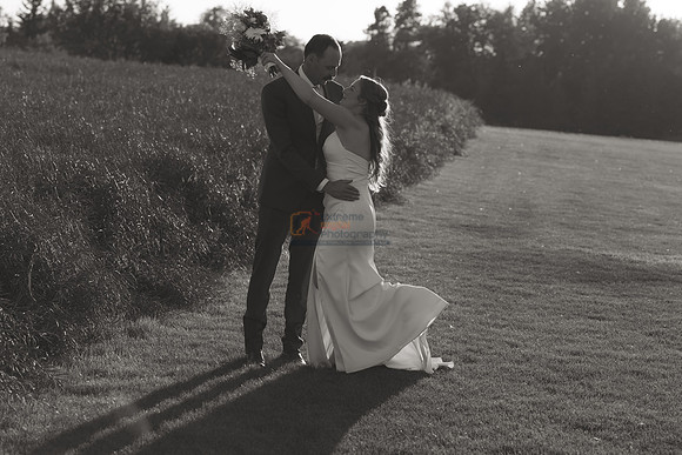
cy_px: 228
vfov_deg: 14.0
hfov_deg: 20.8
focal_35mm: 98
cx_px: 341
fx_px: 1857
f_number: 5
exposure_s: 1/400
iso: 125
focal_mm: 98
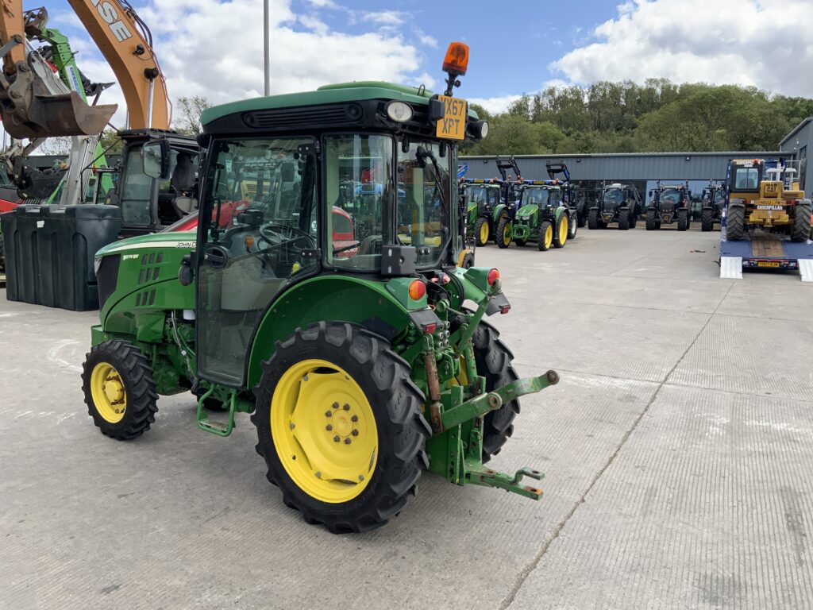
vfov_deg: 48.2
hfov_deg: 61.7
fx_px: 681
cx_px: 406
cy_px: 305
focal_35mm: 29
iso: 16
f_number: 1.8
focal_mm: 3
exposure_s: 1/719
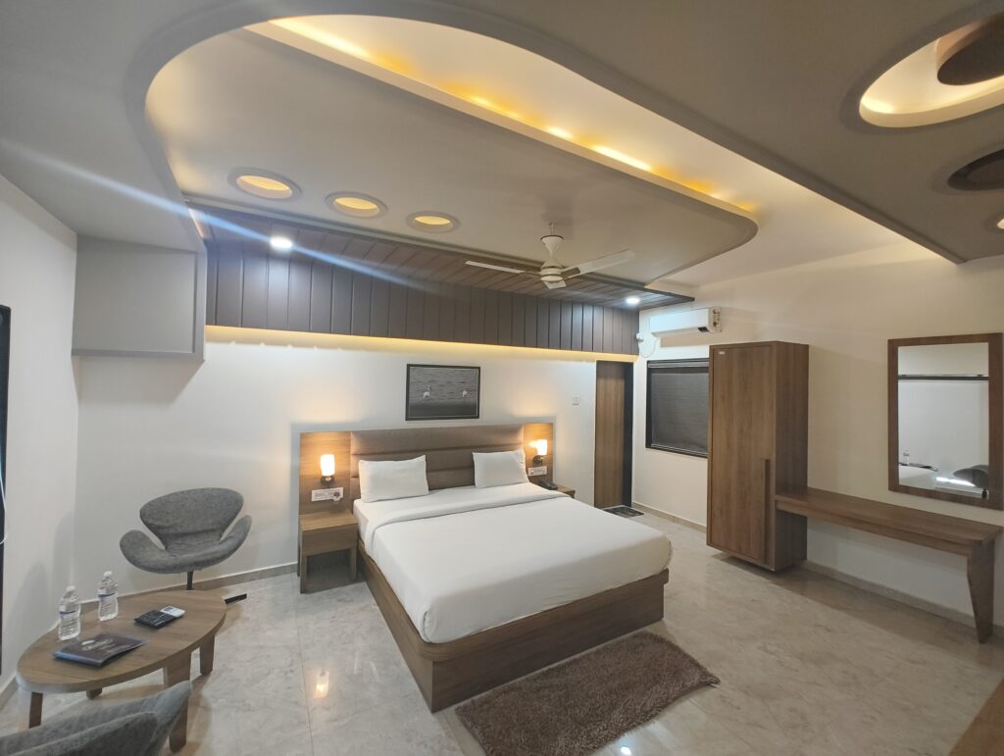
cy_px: 378
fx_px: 407
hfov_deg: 102.0
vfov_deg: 85.8
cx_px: 502
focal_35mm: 14
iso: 569
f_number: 2.2
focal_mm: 2.15
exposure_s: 1/50
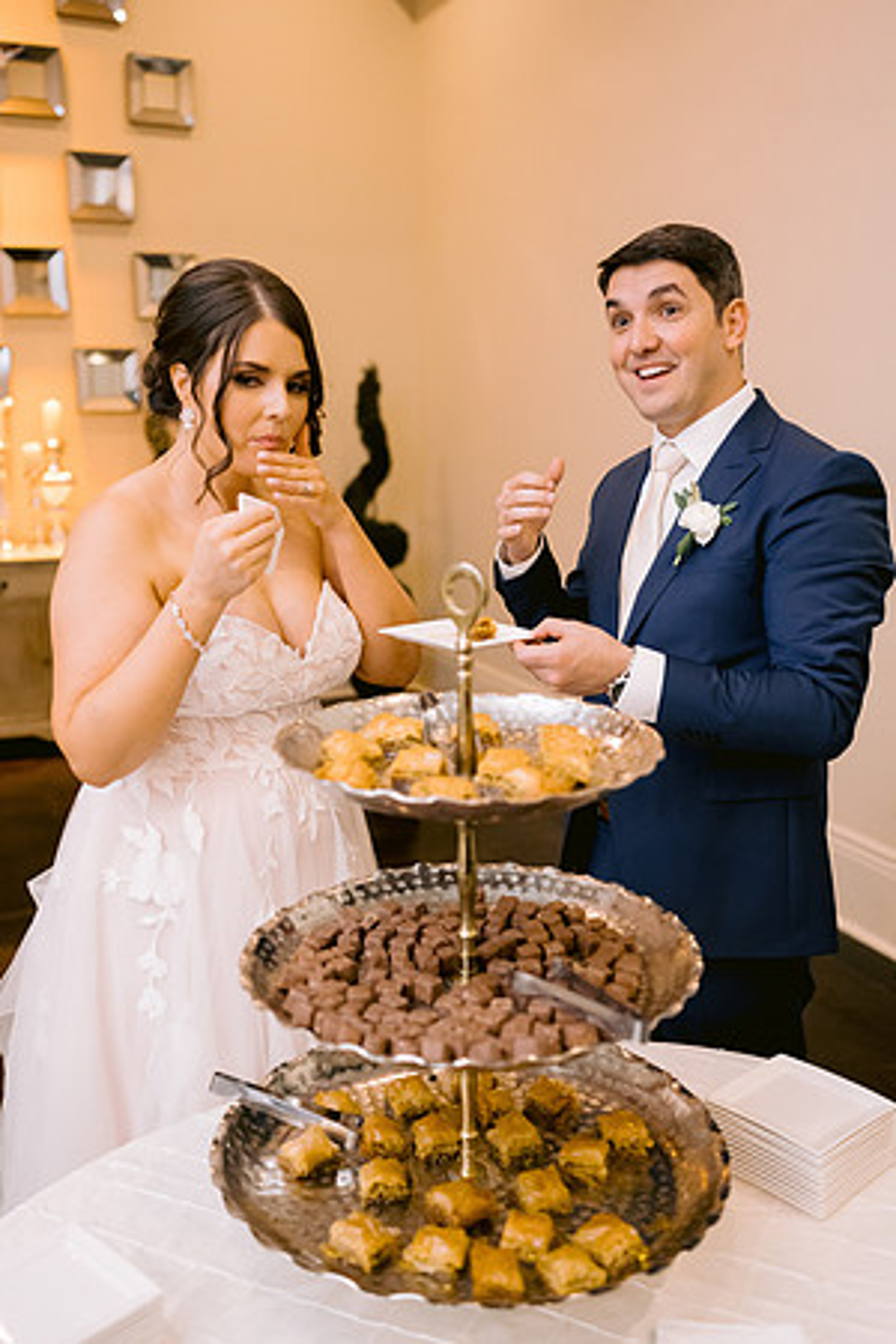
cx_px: 448
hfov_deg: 37.9
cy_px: 672
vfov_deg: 54.4
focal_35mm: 35
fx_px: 1307
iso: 1600
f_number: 2.2
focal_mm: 35
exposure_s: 1/125
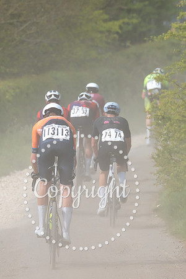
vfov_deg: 3.2
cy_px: 159
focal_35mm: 635
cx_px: 63
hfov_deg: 2.2
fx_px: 4919
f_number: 5
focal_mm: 200
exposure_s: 1/1000
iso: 200
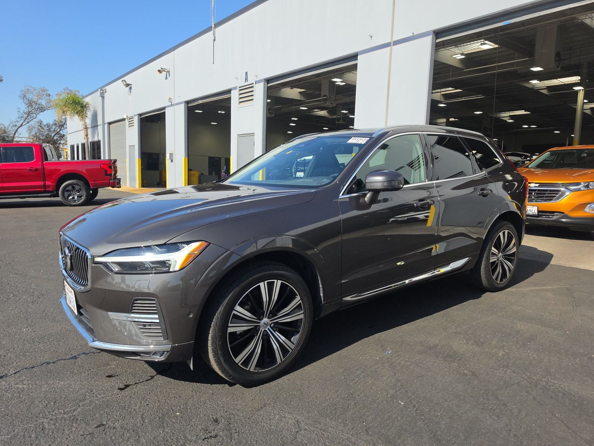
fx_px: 395
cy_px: 223
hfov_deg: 73.9
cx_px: 297
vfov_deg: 58.9
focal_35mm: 23
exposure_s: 1/3717
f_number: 1.4
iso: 63
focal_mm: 6.5
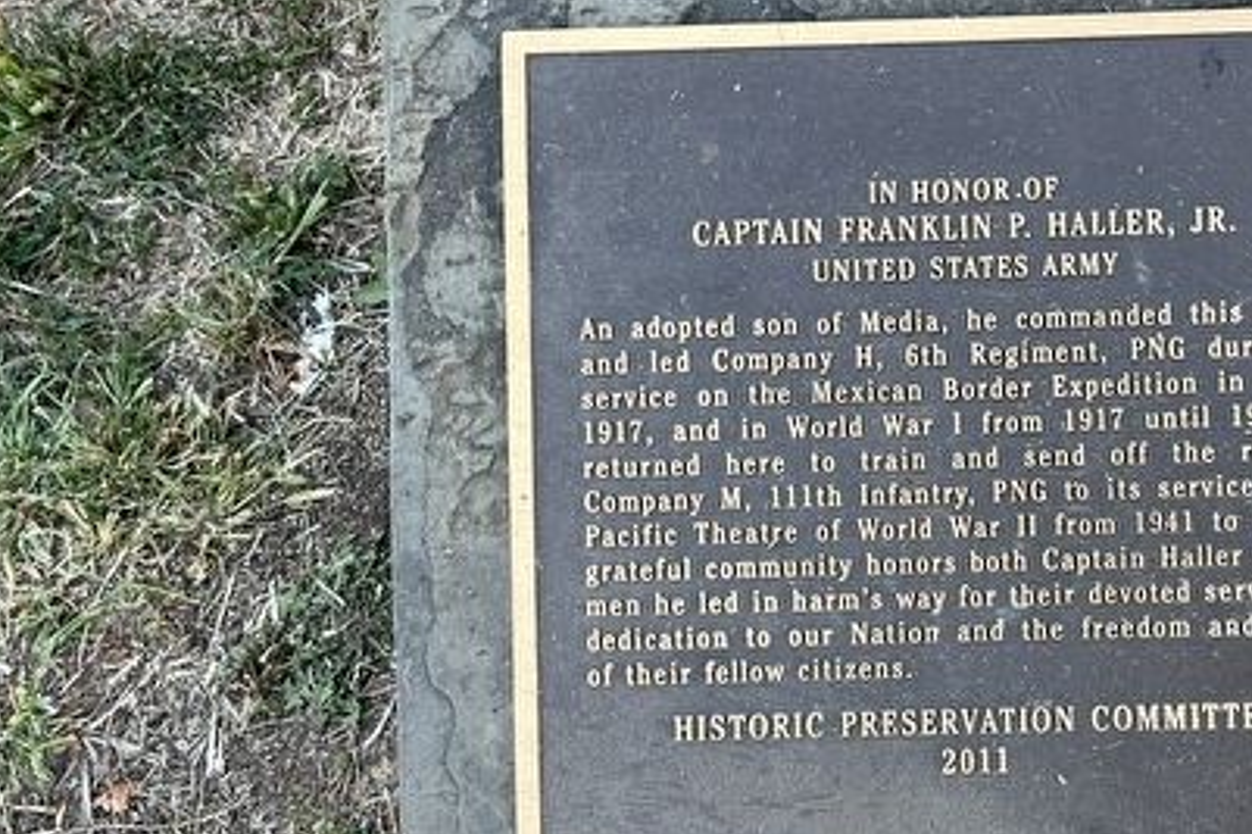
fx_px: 1877
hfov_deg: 35.6
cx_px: 1018
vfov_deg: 25.0
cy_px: 503
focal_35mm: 54
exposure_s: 1/343
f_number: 1.6
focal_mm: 5.1
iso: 50
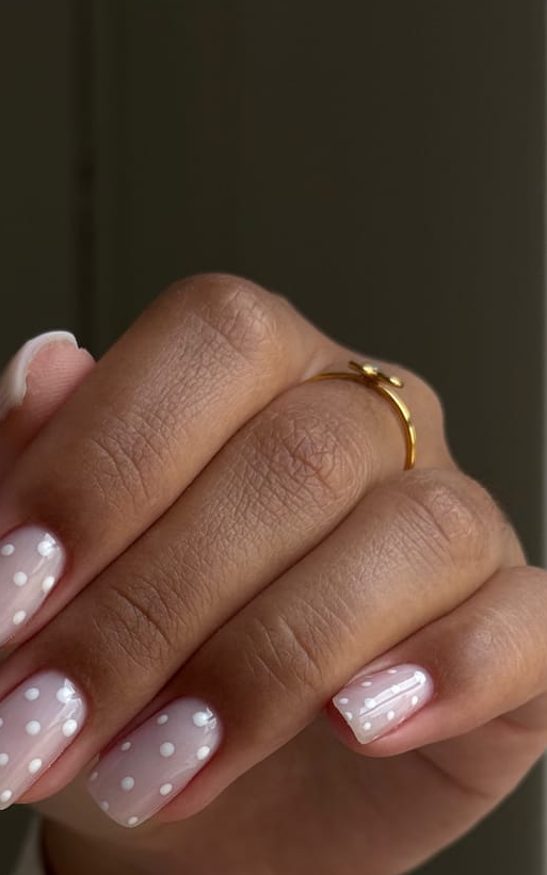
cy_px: 691
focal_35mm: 93
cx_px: 171
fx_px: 2219
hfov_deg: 14.0
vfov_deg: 22.1
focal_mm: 6.76
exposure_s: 1/926
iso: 64
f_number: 1.78
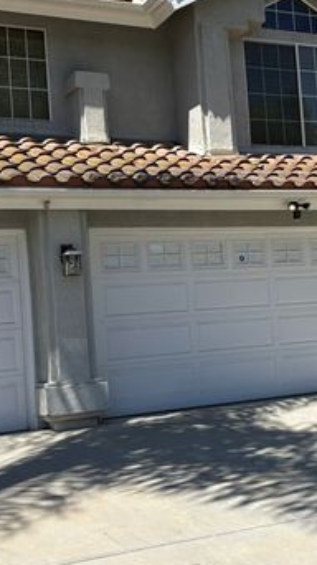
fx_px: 793
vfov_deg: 39.2
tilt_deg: +4.9
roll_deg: +4.4
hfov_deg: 22.6
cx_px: 187
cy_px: 259
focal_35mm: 53
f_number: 1.6
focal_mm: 5.96
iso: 50
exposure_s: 1/3448
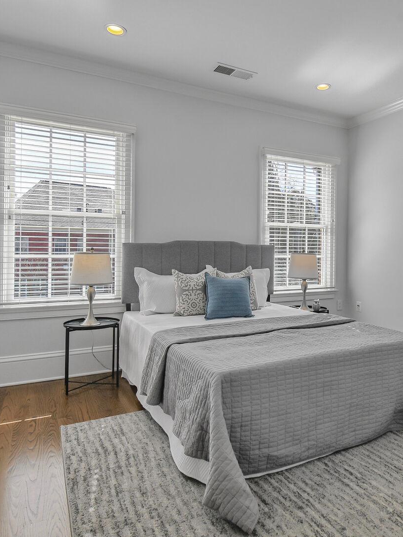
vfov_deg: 73.9
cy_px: 258
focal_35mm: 23
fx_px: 357
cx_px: 257
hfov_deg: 58.0
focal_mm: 10
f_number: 9
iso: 200
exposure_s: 1/125
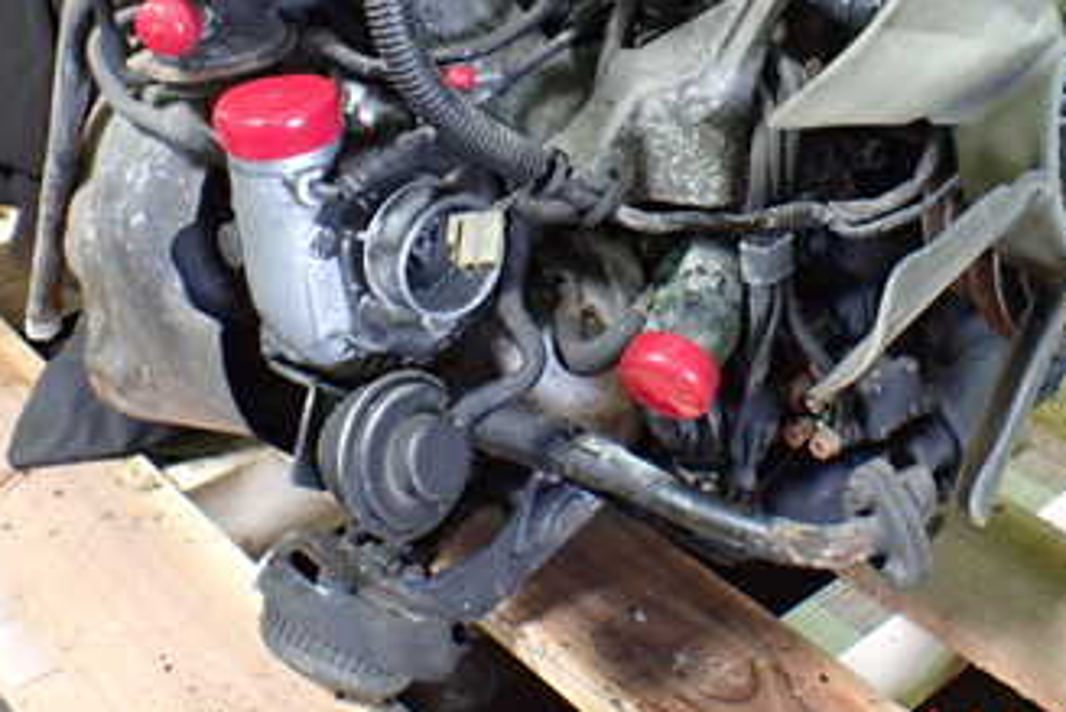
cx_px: 686
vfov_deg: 23.1
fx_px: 1688
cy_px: 52
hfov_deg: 34.8
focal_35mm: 57
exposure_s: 1/80
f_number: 2.3
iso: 800
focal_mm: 5.4
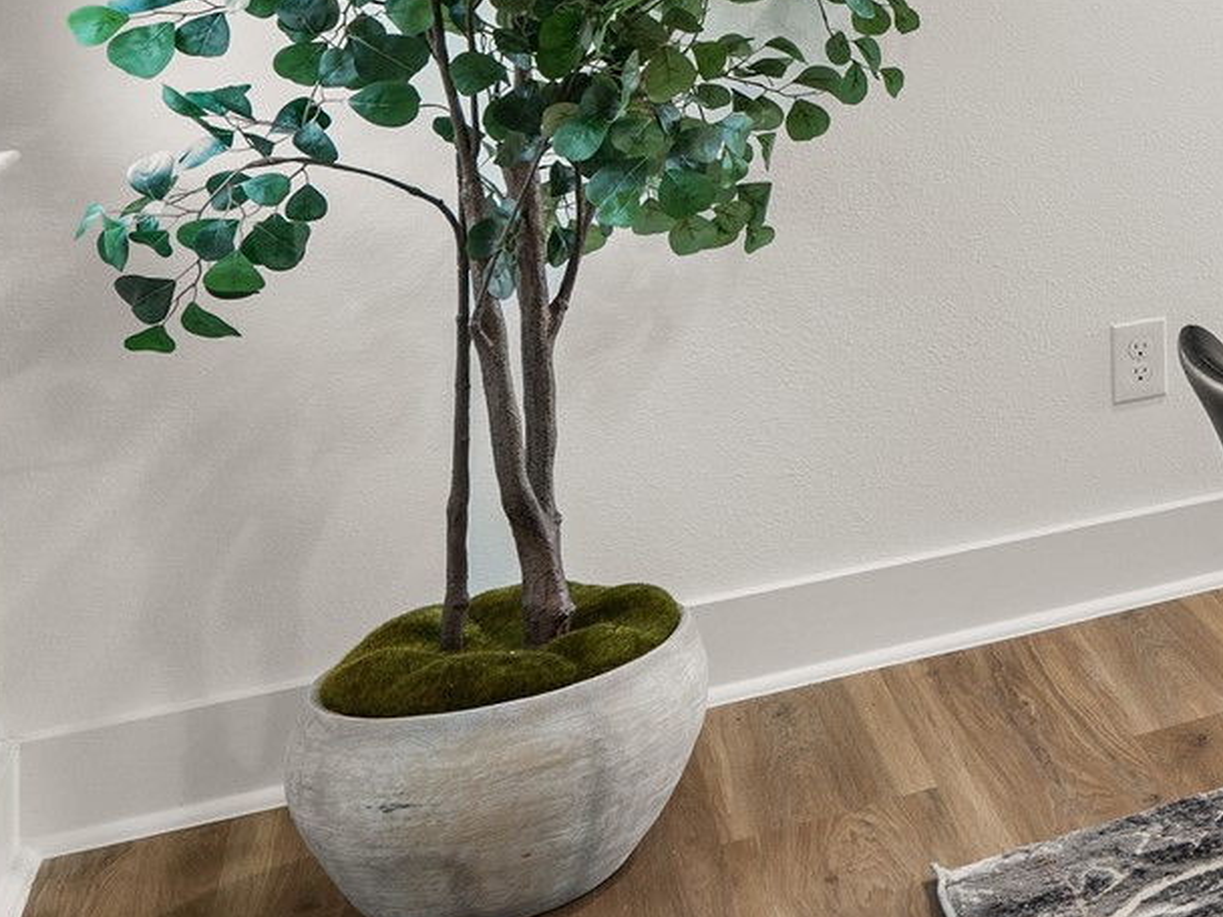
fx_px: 1943
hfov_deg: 23.3
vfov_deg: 24.4
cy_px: -147
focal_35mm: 55
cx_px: 2062
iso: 200
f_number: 9
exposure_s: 2
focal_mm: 16
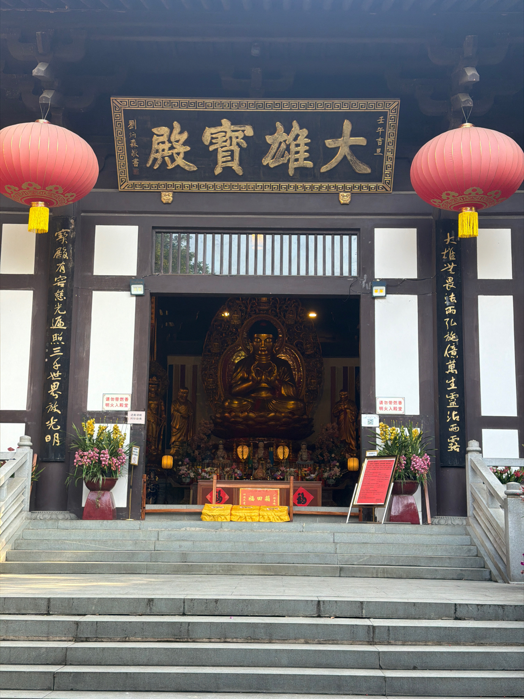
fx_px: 969
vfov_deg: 39.7
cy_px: 350
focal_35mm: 48
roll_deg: -1.5
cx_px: 262
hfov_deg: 30.3
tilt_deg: +11.0
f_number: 1.78
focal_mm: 6.76
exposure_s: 1/161
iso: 80
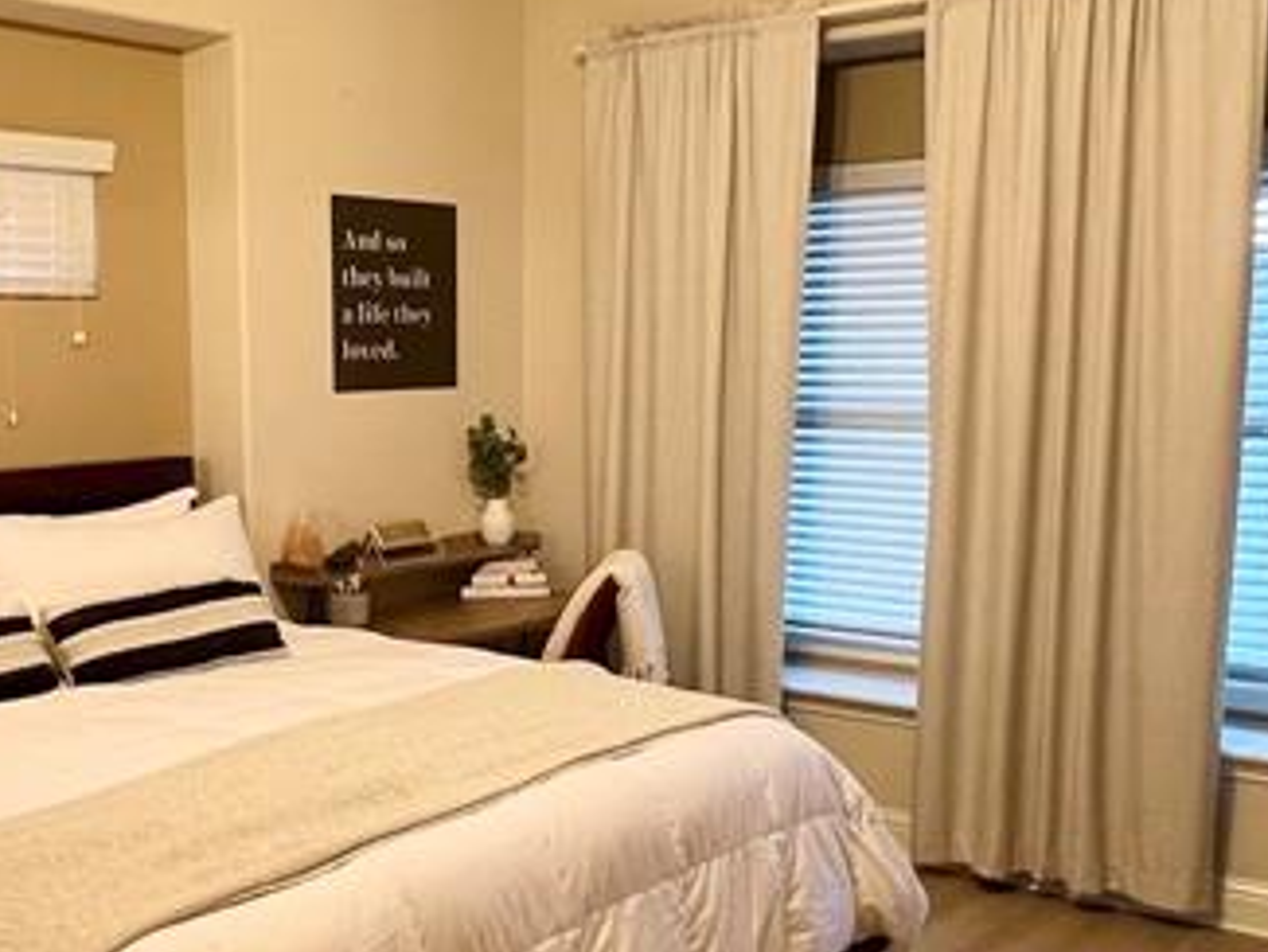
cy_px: 581
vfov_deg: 35.0
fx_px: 1502
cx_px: 394
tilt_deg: -8.1
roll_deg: +1.1
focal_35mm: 41
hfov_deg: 44.9
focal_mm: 1.57
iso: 320
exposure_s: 1/60
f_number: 1.8
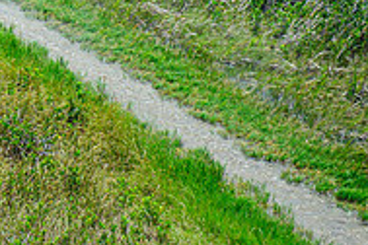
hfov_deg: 9.3
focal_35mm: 215
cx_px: -187
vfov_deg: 6.3
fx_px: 2198
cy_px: -97
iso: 250
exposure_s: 1/1000
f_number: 5
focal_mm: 70
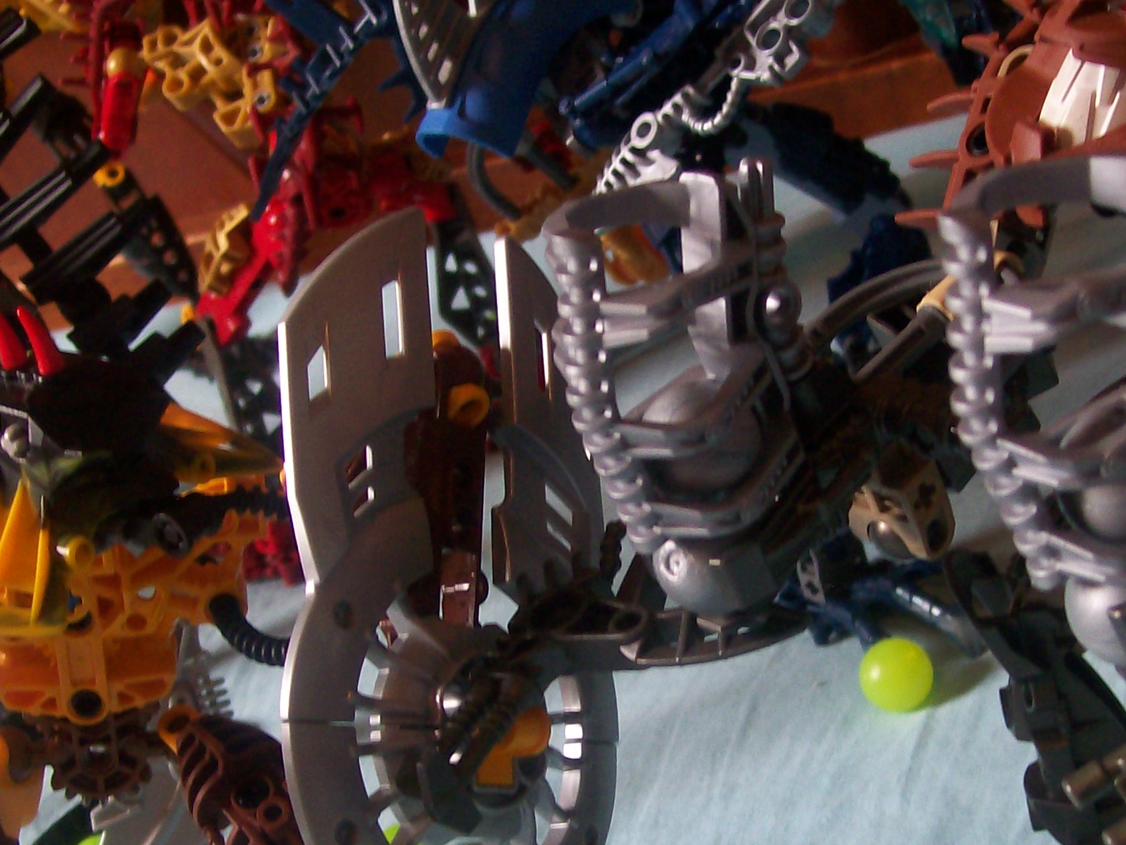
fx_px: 2114
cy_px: 609
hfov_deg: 29.8
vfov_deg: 22.4
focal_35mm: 65
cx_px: 628
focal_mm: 6
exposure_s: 1/32
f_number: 2.7
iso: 91
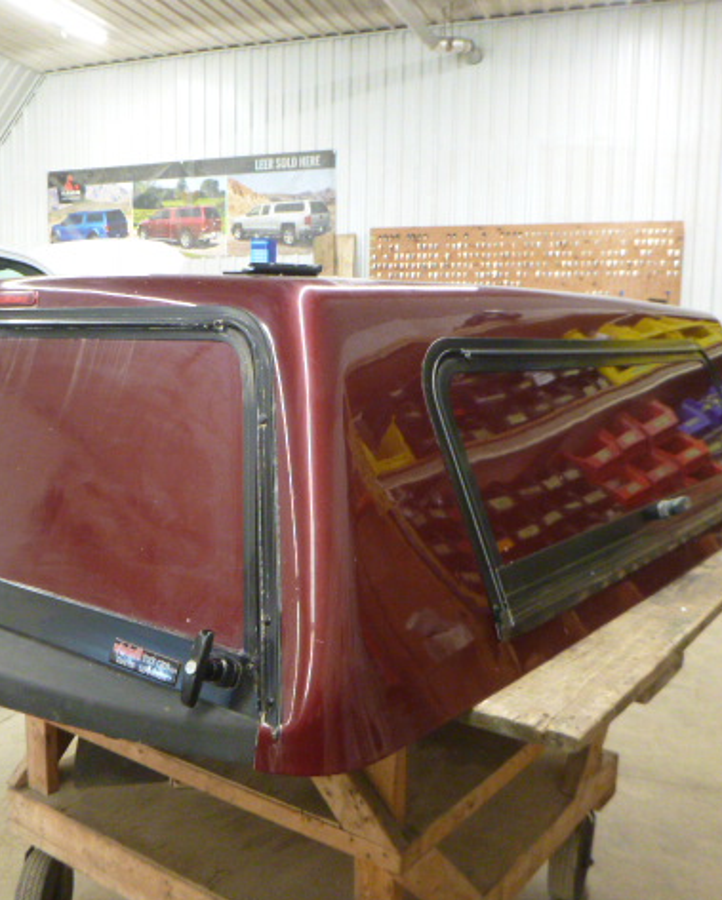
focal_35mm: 33
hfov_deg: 44.5
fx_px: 881
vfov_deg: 54.2
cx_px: 320
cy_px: 455
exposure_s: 1/15
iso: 400
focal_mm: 4.5
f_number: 3.9
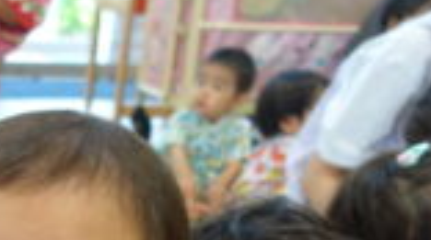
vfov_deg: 11.7
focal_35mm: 97
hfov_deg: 19.7
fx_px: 1106
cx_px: -177
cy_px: 397
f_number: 2.5
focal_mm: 10.89
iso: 400
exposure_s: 1/80
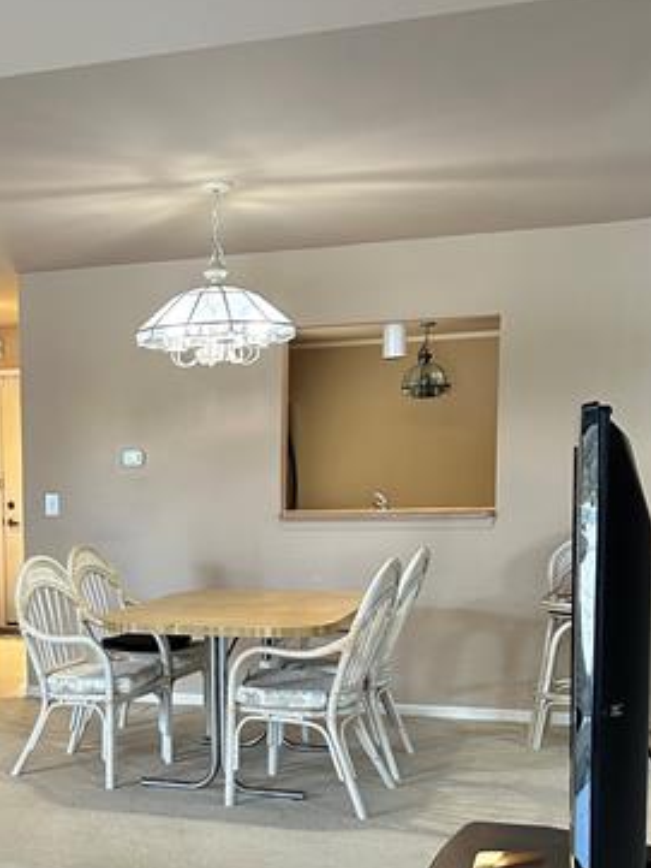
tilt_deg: -6.4
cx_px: 34
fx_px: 1278
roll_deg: +1.0
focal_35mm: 51
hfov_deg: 27.3
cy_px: 637
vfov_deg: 36.7
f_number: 1.78
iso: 200
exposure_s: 1/60
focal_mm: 6.86
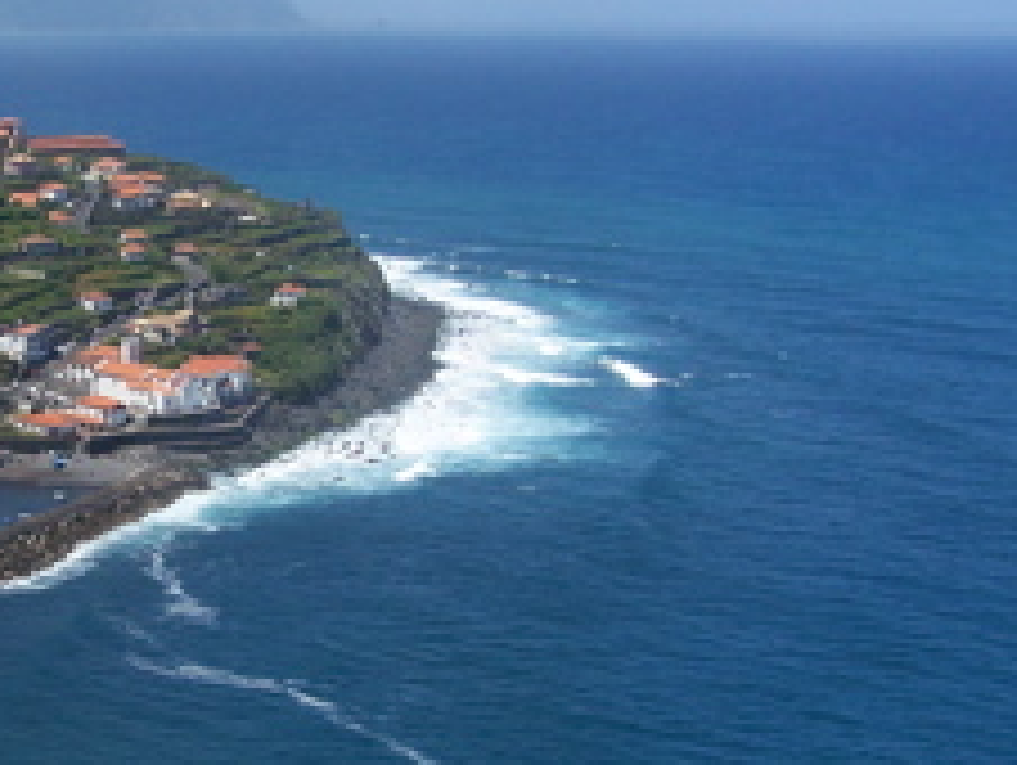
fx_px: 2470
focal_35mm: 84
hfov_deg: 22.5
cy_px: 497
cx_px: 25
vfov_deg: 17.6
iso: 80
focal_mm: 6.3
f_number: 4
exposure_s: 1/800
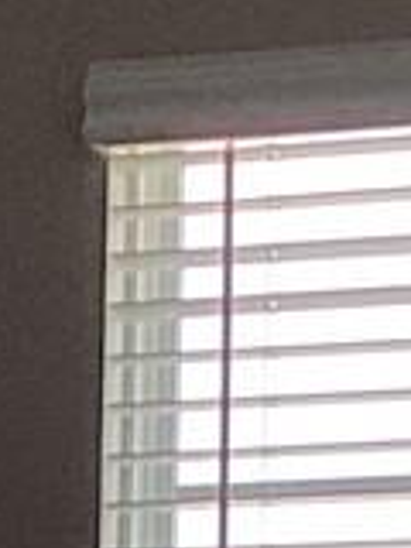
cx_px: -569
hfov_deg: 4.7
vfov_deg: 6.0
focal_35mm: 310
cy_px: 1449
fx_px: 4908
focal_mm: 3.3
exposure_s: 1/120
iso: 64
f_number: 2.4
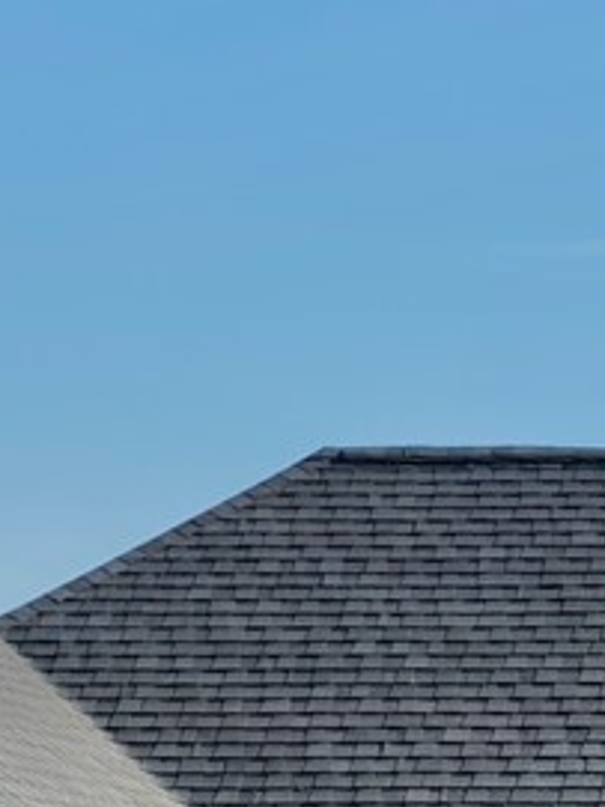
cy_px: 1005
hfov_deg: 7.1
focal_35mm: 202
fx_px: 4711
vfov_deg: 9.6
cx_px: 1192
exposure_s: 1/2000
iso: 400
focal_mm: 14.45
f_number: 2.8
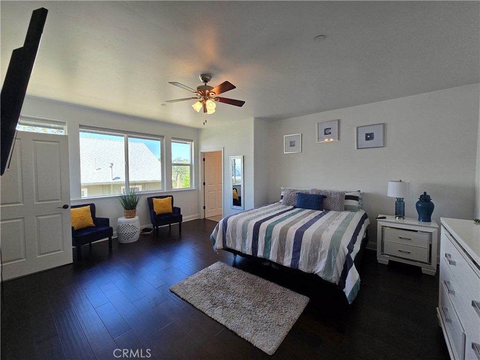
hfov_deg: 106.2
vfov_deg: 89.9
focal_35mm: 13
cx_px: 240
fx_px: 180
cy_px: 180
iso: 64
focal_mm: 2.2
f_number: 2.2
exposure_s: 1/120
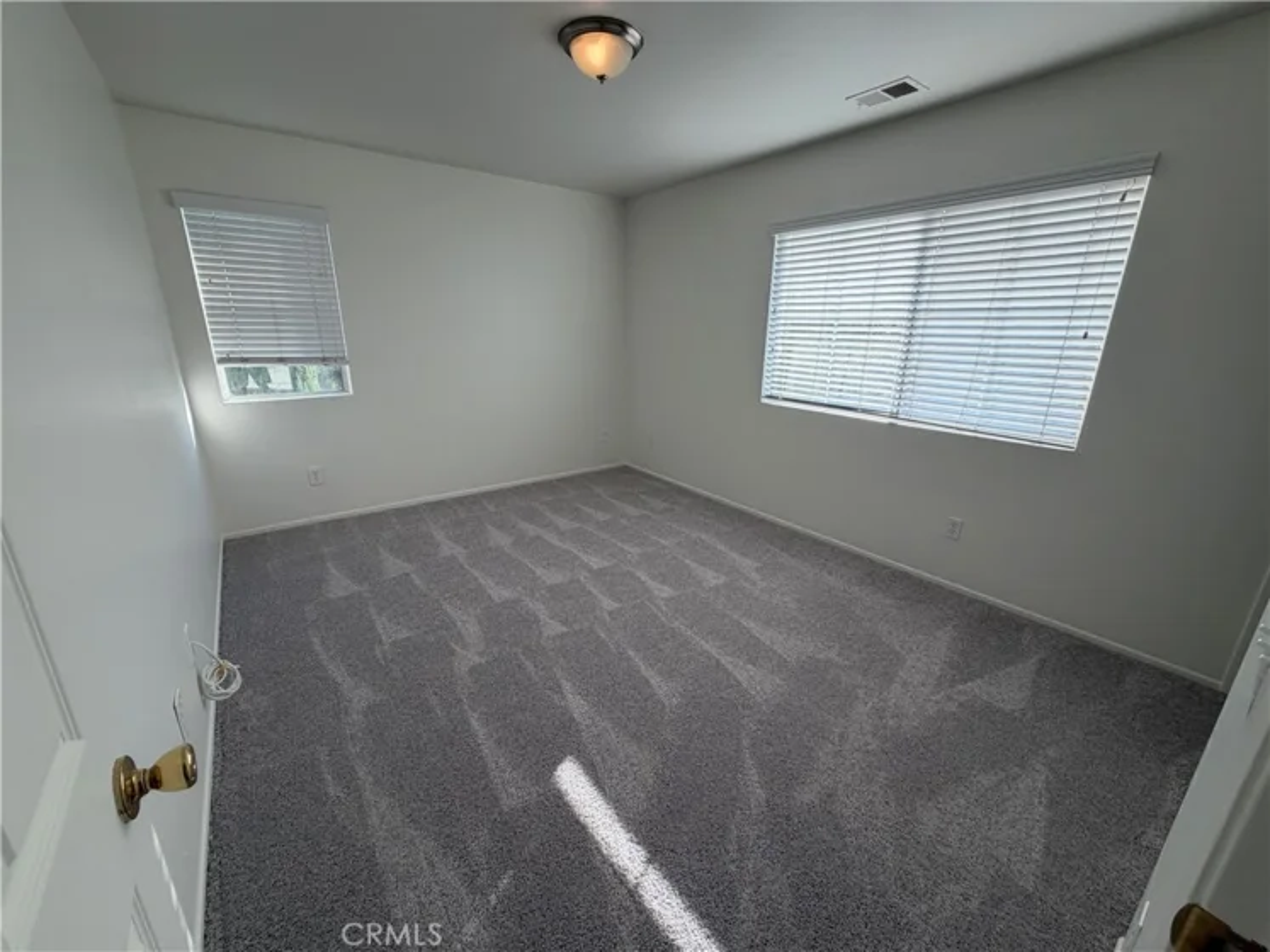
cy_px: 476
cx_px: 635
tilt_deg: -16.1
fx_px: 514
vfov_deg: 85.7
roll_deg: -0.4
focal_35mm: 14
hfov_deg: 102.1
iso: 40
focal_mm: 2.22
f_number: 2.2
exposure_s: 1/163
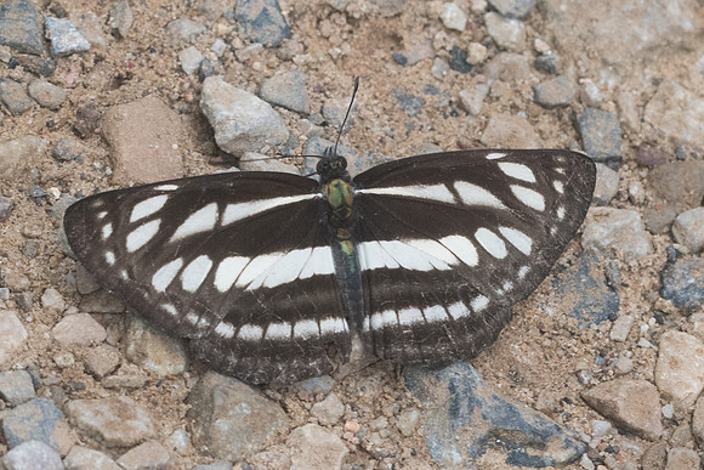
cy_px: 290
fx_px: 12741
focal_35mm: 651
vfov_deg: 2.1
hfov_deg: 3.2
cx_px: 404
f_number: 7.1
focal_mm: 150
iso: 800
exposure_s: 1/320
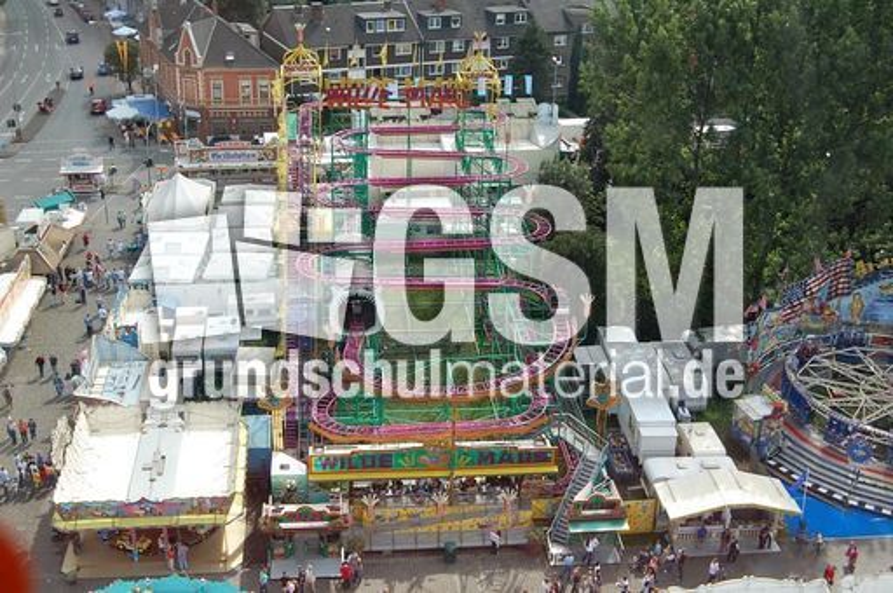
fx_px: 1152
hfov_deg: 42.4
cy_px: 296
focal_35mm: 46
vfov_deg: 28.9
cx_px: 446
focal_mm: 31
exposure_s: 1/200
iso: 200
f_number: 7.1
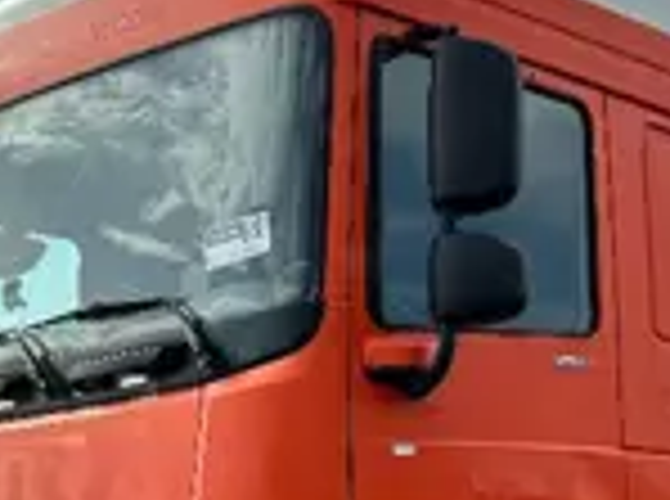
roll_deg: -1.3
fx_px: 1622
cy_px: 545
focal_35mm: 84
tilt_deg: +1.2
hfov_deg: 23.2
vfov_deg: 17.0
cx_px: 445
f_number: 1.5
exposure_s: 1/3571
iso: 50
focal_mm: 5.7
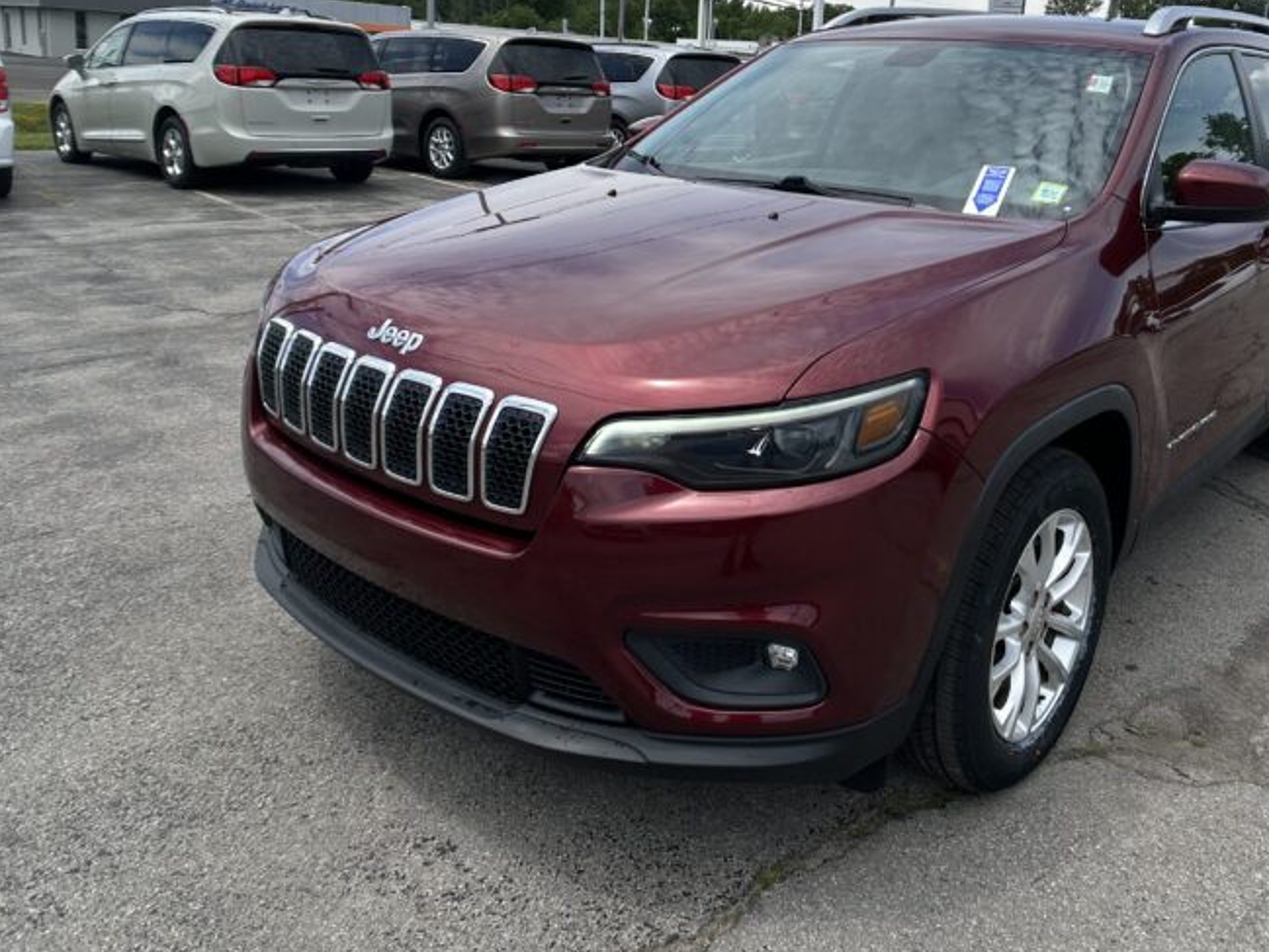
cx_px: 727
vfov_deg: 34.6
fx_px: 1503
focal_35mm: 41
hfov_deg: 45.6
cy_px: 272
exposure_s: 1/4444
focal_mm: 5.7
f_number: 1.5
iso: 50
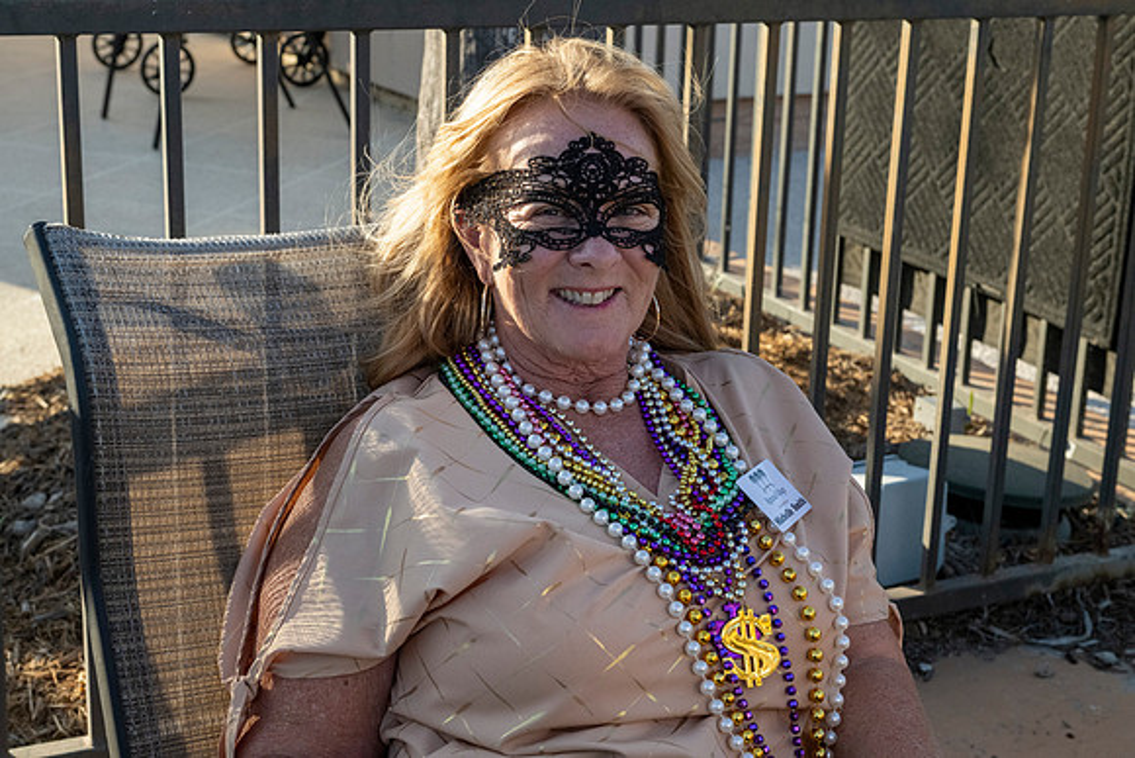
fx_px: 1955
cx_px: 568
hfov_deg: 32.4
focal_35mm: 62
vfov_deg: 21.9
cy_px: 379
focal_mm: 62
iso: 2800
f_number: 10
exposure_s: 1/1250
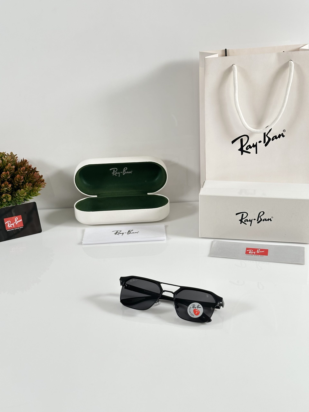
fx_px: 571
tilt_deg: -25.5
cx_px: 154
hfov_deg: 30.3
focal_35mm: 48
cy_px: 206
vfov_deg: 39.7
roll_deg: +2.1
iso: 80
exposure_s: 1/123
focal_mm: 6.86
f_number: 1.78
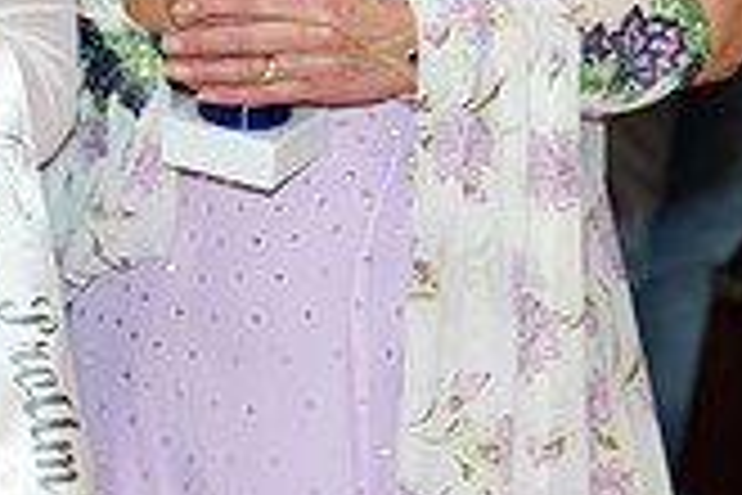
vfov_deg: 6.9
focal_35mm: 197
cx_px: -577
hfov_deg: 9.9
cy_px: -244
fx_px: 4060
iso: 200
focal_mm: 43
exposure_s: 1/60
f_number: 2.8
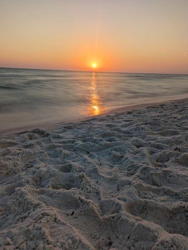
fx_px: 173
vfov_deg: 71.5
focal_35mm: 24
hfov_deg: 56.9
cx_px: 94
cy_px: 125
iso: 46
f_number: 1.85
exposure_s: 1/1919
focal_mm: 6.81
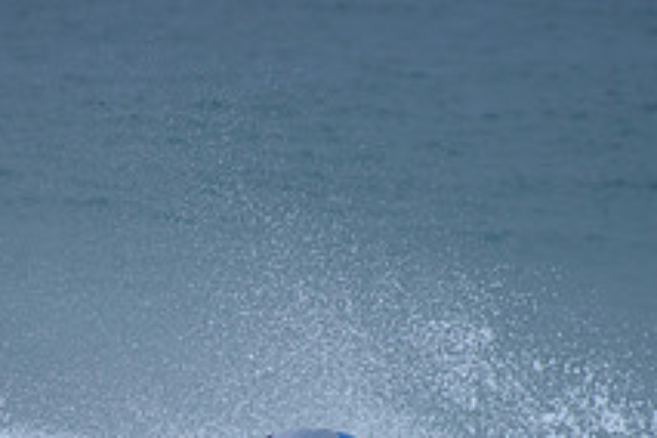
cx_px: 194
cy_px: 538
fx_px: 24800
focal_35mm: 1359
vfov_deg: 1.0
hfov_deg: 1.5
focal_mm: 500
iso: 180
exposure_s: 1/800
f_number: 5.6
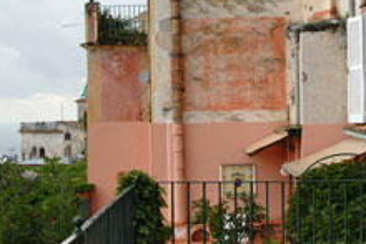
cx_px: 220
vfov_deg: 17.5
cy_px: -9
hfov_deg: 26.6
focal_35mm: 76
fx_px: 773
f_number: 3.5
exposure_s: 1/100
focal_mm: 18
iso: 100
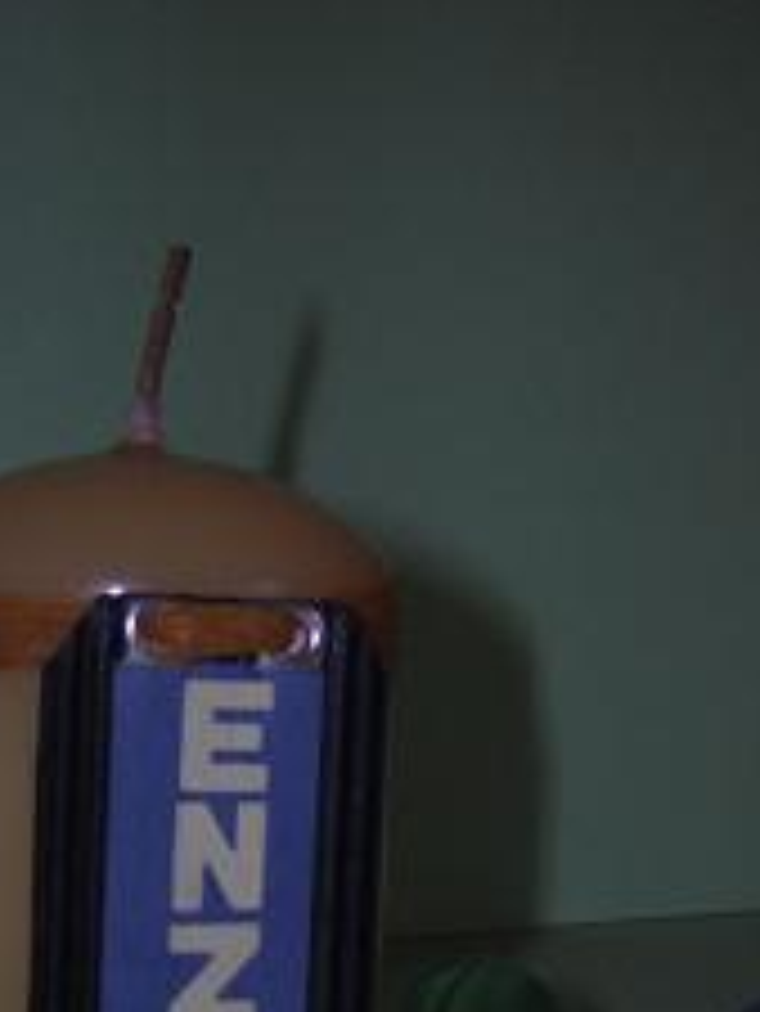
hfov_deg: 20.7
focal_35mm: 71
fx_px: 2076
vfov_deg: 27.2
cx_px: 373
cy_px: 706
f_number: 2.7
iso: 50
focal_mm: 5.2
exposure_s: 1/60.1
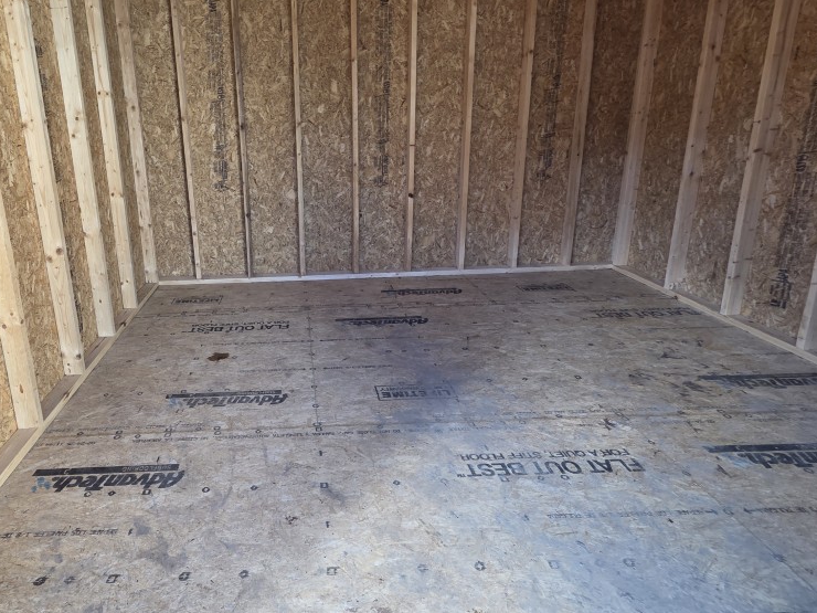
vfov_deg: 70.3
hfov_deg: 85.5
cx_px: 293
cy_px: 226
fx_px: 425
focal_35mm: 18
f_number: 2.2
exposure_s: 1/123
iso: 50
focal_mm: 2.2
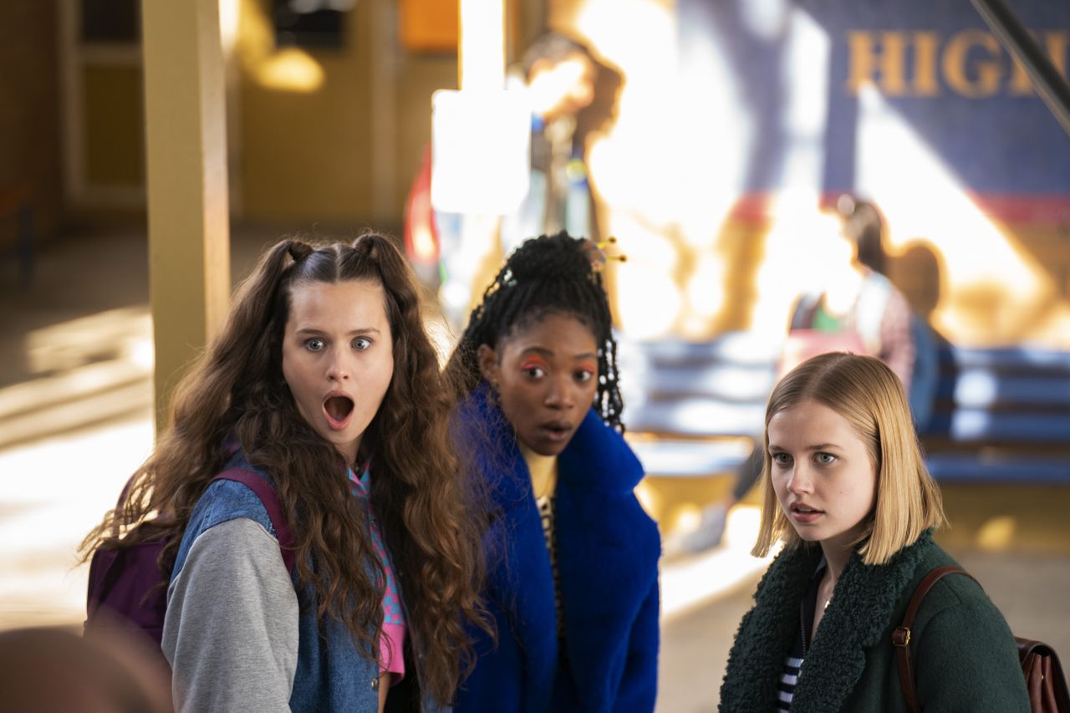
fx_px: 3417
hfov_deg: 17.8
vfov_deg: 11.9
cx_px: 535
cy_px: 356
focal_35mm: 115
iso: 800
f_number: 3.2
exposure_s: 1/250
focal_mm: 115
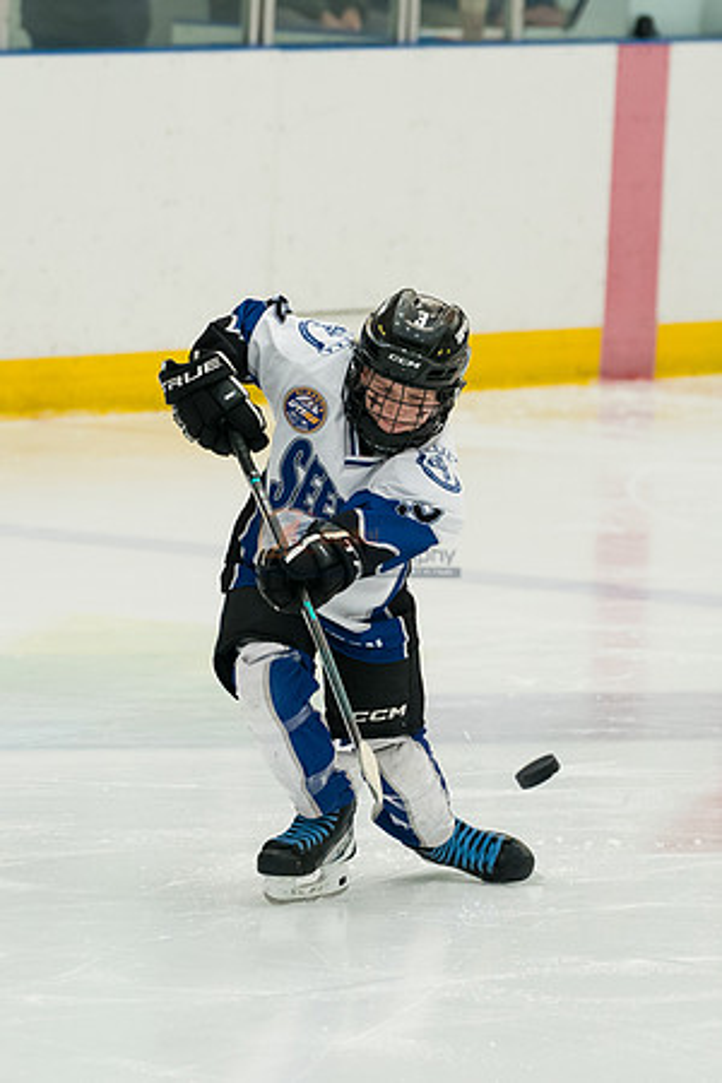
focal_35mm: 376
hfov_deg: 3.7
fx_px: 11314
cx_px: 296
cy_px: 548
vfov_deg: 5.5
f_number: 3.5
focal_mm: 150
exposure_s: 1/1600
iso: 1600
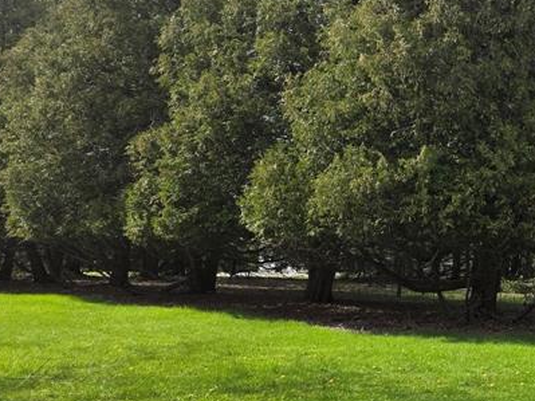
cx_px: 652
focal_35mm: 59
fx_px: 912
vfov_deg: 24.8
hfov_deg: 28.3
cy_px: 184
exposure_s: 1/3282
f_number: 1.7
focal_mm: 6.3
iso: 80
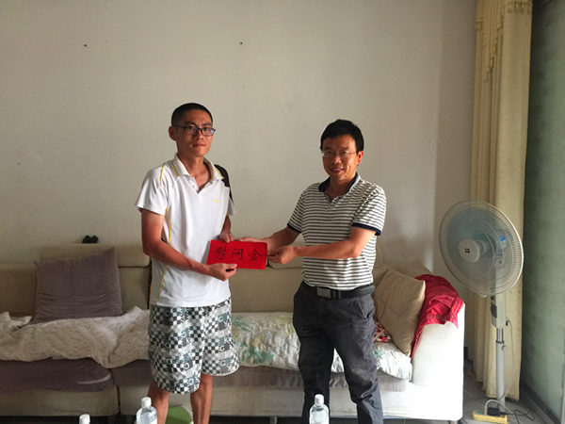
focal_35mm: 29
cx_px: 282
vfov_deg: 48.2
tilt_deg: -6.4
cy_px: 212
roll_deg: -1.0
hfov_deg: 61.7
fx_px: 473
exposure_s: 1/15
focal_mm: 4.15
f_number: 2.2
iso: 100
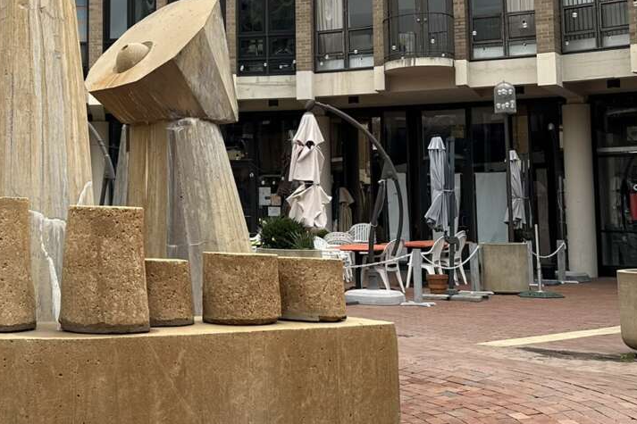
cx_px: -9
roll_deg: -0.6
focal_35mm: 56
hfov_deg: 32.6
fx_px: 991
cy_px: 145
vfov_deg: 24.1
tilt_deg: +5.2
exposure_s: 1/718
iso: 80
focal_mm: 6.86
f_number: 1.78
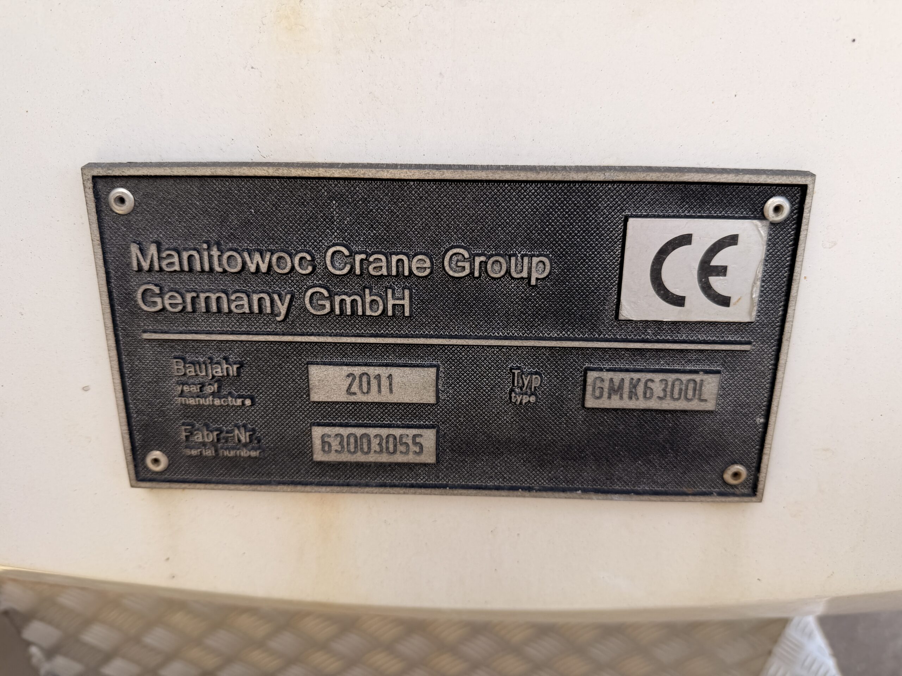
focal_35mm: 24
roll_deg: -0.8
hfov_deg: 71.6
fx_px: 625
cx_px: 451
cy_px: 338
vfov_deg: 56.8
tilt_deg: -35.4
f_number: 1.78
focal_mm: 6.76
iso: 80
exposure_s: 1/598
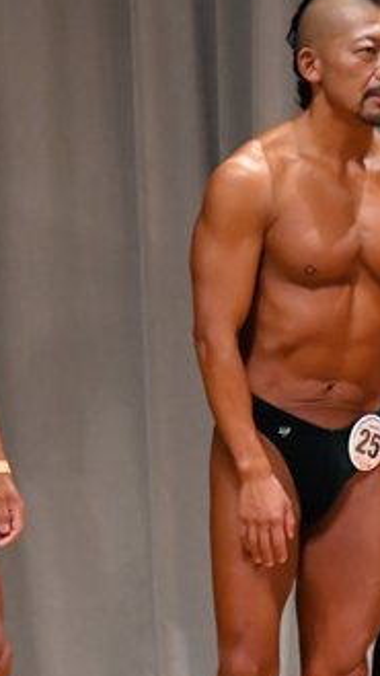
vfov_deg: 2.9
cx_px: 488
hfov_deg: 1.6
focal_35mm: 739
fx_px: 13241
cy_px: 464
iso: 5600
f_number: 5.6
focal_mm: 200
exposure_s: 1/400
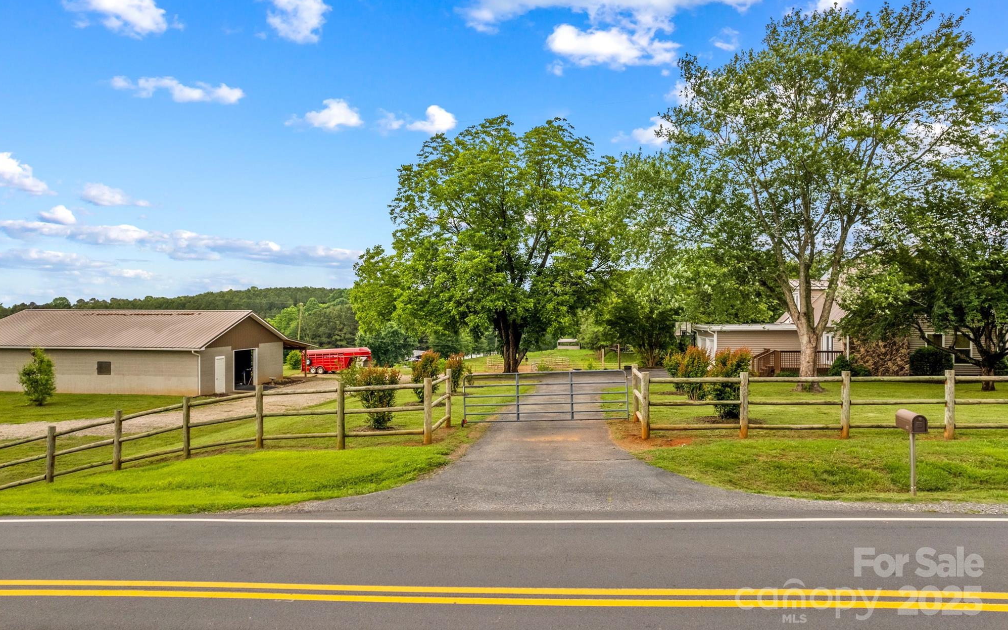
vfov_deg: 53.0
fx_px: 632
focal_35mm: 23
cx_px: 503
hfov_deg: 77.2
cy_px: 298
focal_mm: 8.38
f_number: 2.8
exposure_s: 1/1500
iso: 100
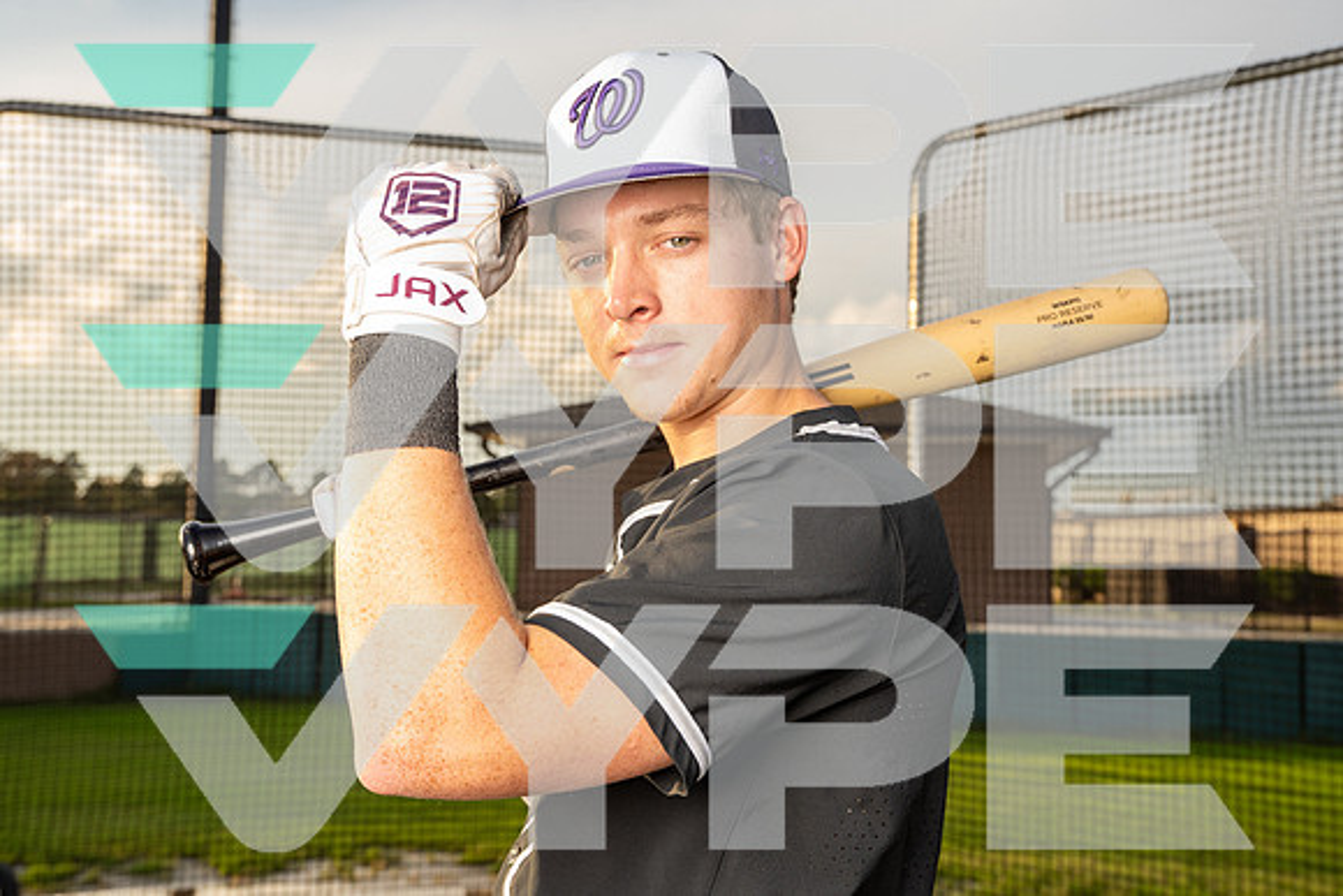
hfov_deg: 48.4
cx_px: 672
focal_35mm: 40
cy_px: 448
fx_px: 1493
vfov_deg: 33.4
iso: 250
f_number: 6.3
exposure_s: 1/250
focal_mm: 40
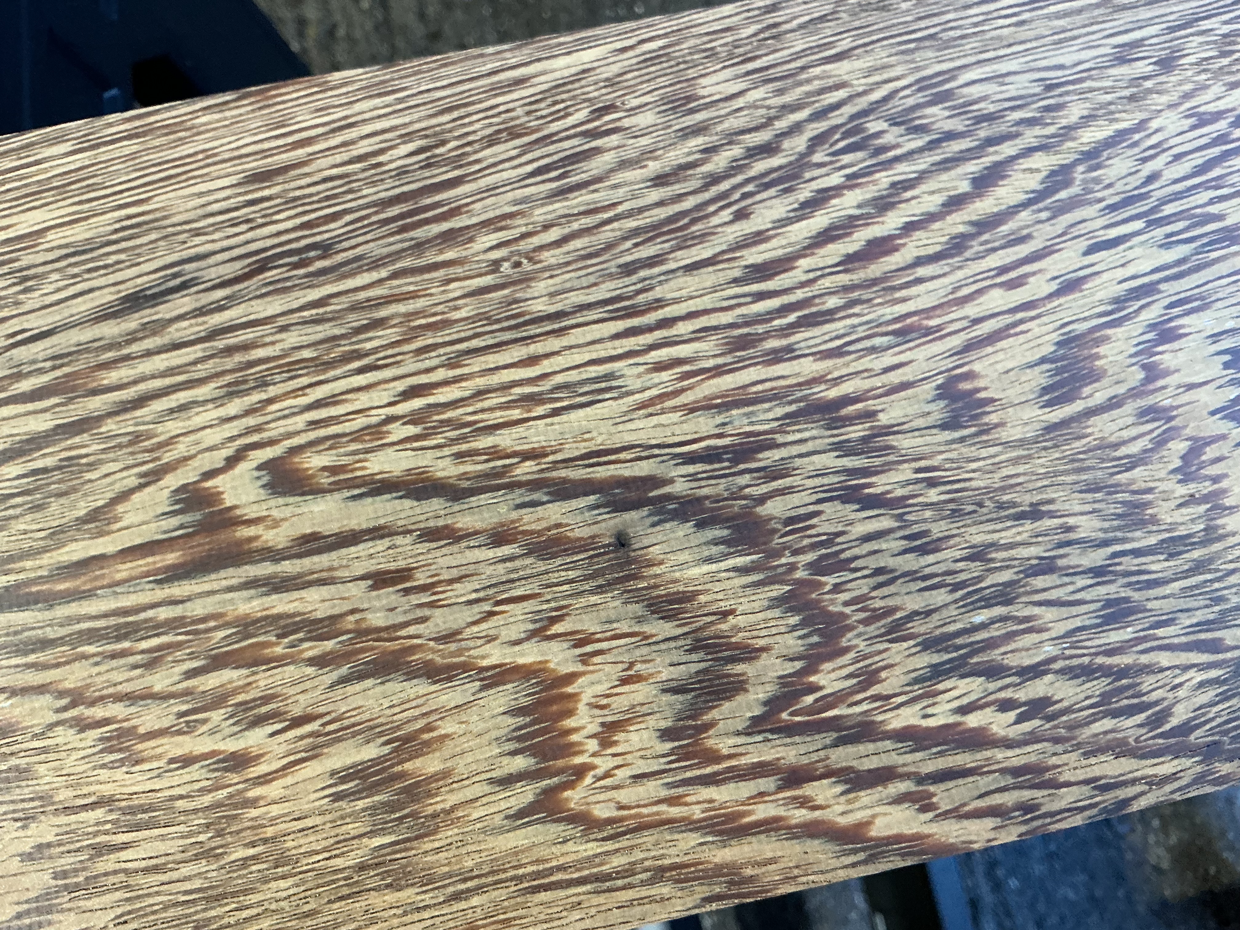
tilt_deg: -70.9
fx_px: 1039
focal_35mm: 29
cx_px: 620
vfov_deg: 48.2
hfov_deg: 61.7
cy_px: 465
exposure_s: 1/50
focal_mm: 3
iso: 160
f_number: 1.8
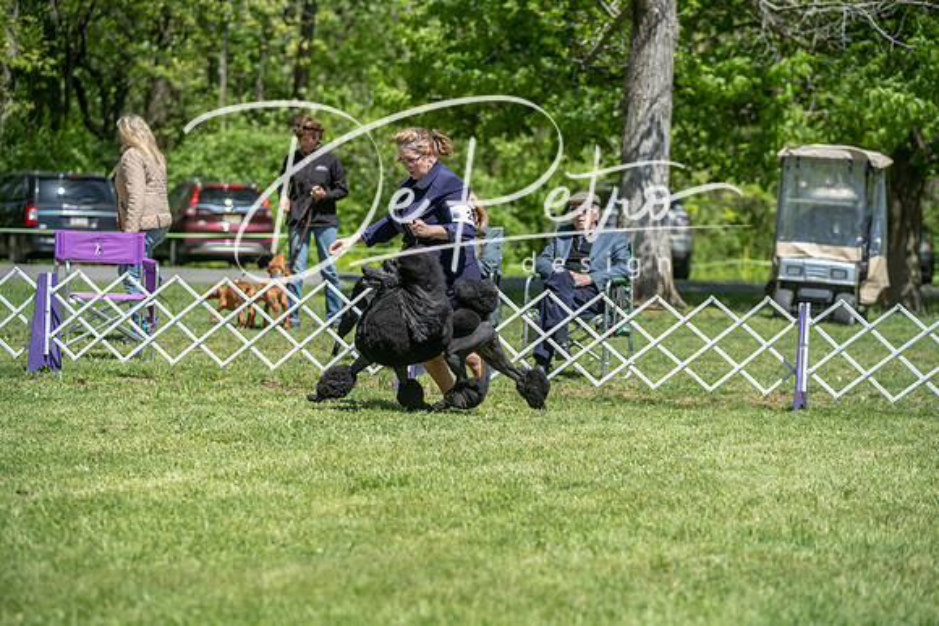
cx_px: 470
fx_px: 3131
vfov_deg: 11.4
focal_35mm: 120
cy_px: 313
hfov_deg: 17.1
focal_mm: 120
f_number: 4
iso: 160
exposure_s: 1/1000
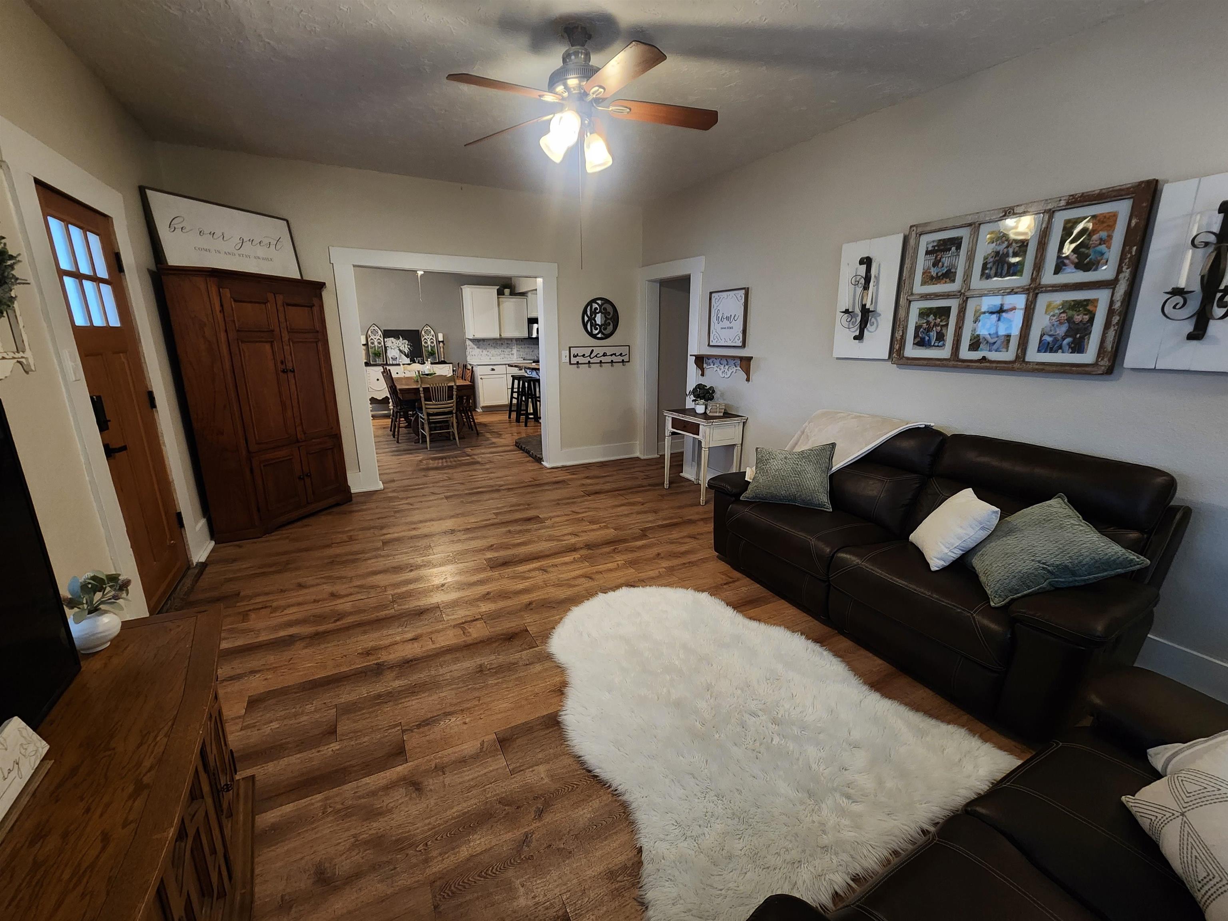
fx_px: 461
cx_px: 614
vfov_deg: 89.9
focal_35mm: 13
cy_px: 460
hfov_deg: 106.2
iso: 320
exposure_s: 1/40
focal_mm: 2.2
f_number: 2.2
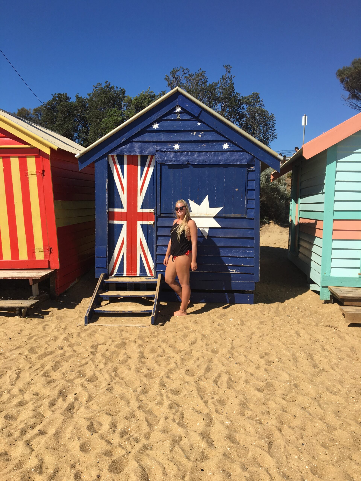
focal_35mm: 29
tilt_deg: -3.7
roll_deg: -1.5
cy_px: 240
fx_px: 403
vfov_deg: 61.7
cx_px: 180
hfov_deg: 48.2
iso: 25
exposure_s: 1/1709
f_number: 2.2
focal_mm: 4.15
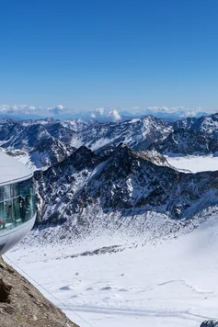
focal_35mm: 54
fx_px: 491
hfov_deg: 23.7
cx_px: 229
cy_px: 170
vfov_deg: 36.9
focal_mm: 30
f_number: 10
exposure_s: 1/500
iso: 100
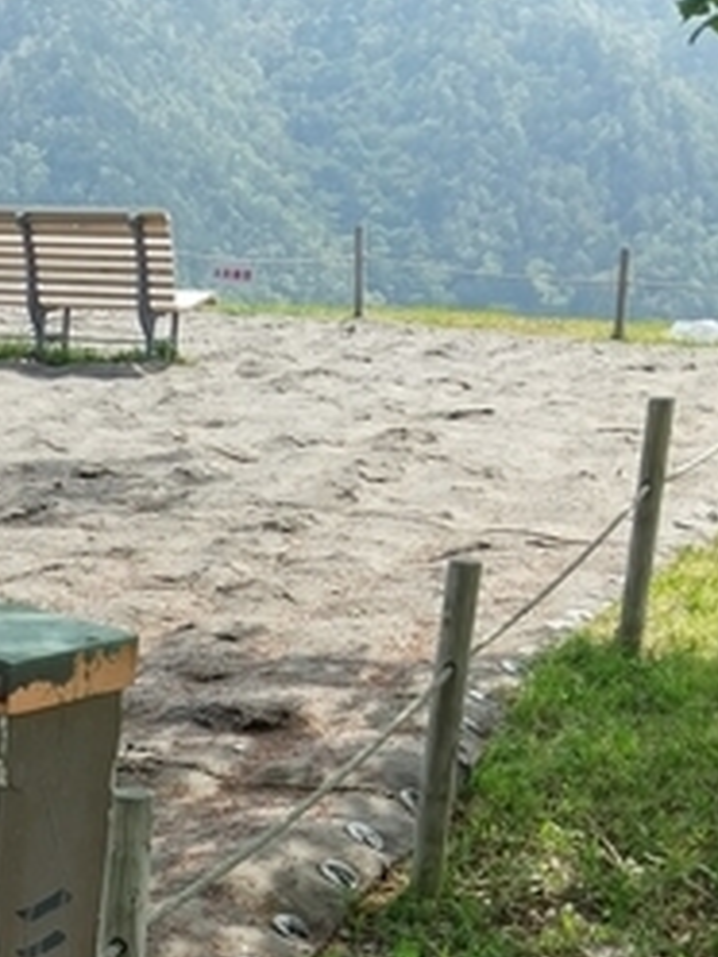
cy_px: 999
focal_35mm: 84
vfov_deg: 22.2
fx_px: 2323
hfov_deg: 16.5
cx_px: -255
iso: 100
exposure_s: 1/578
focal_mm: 4.58
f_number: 1.8
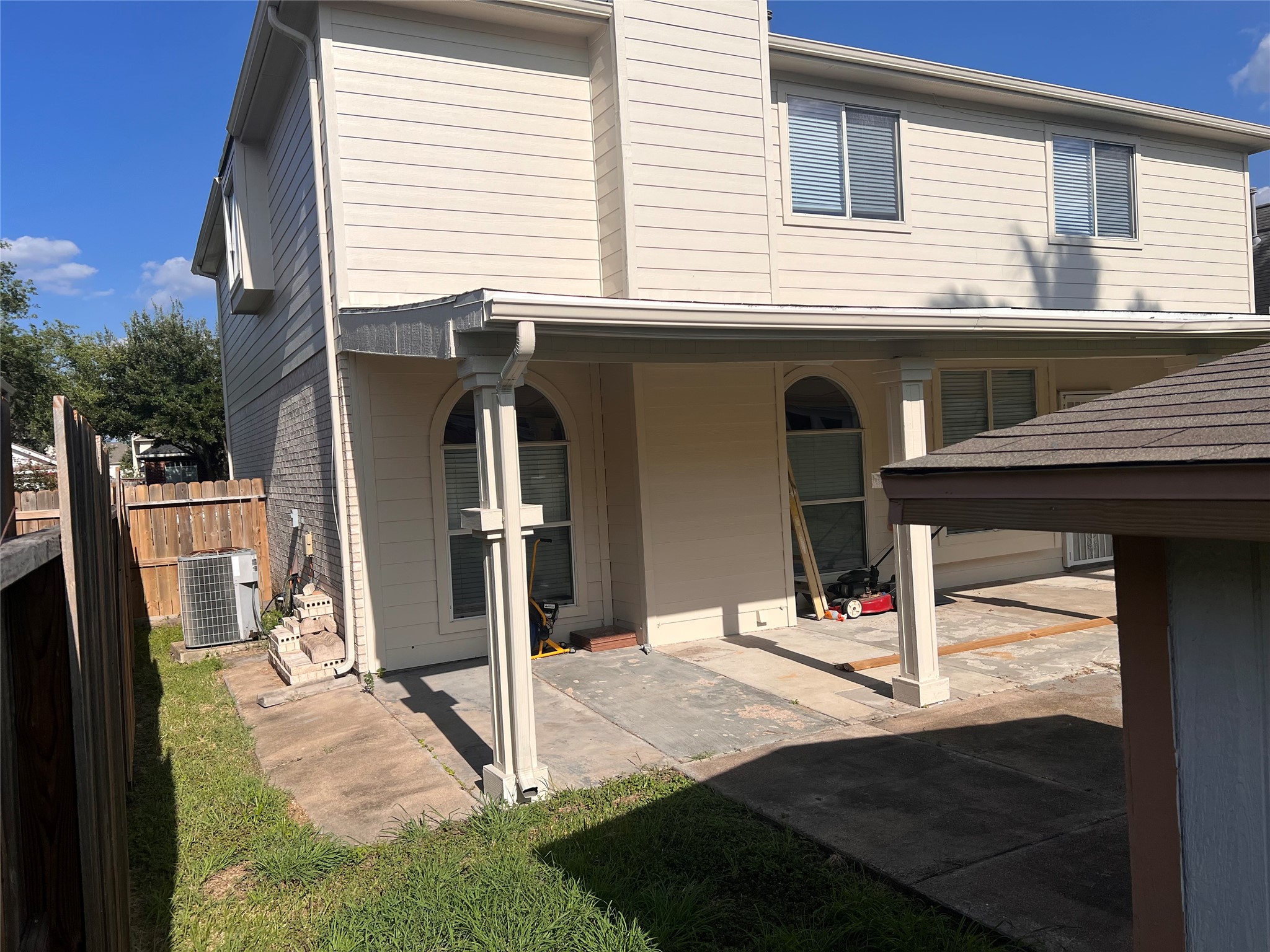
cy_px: 476
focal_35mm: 26
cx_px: 635
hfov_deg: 67.3
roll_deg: +4.7
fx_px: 954
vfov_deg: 53.1
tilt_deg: -3.2
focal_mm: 5.7
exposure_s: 1/8696
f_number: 1.5
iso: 50
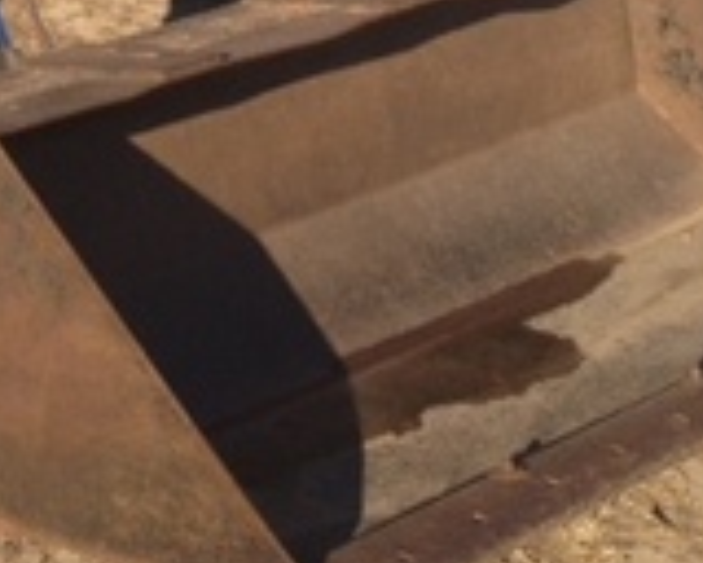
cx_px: -356
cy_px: -308
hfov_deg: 15.3
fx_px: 2414
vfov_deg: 12.6
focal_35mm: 116
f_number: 2.4
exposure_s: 1/1255
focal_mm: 4.28
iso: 64
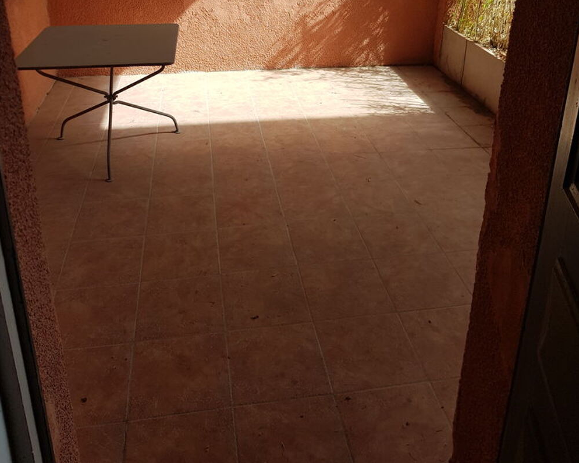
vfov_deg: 41.5
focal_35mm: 34
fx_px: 583
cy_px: 93
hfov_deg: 52.8
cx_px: 290
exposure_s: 1/630
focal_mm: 4.2
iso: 40
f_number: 1.7
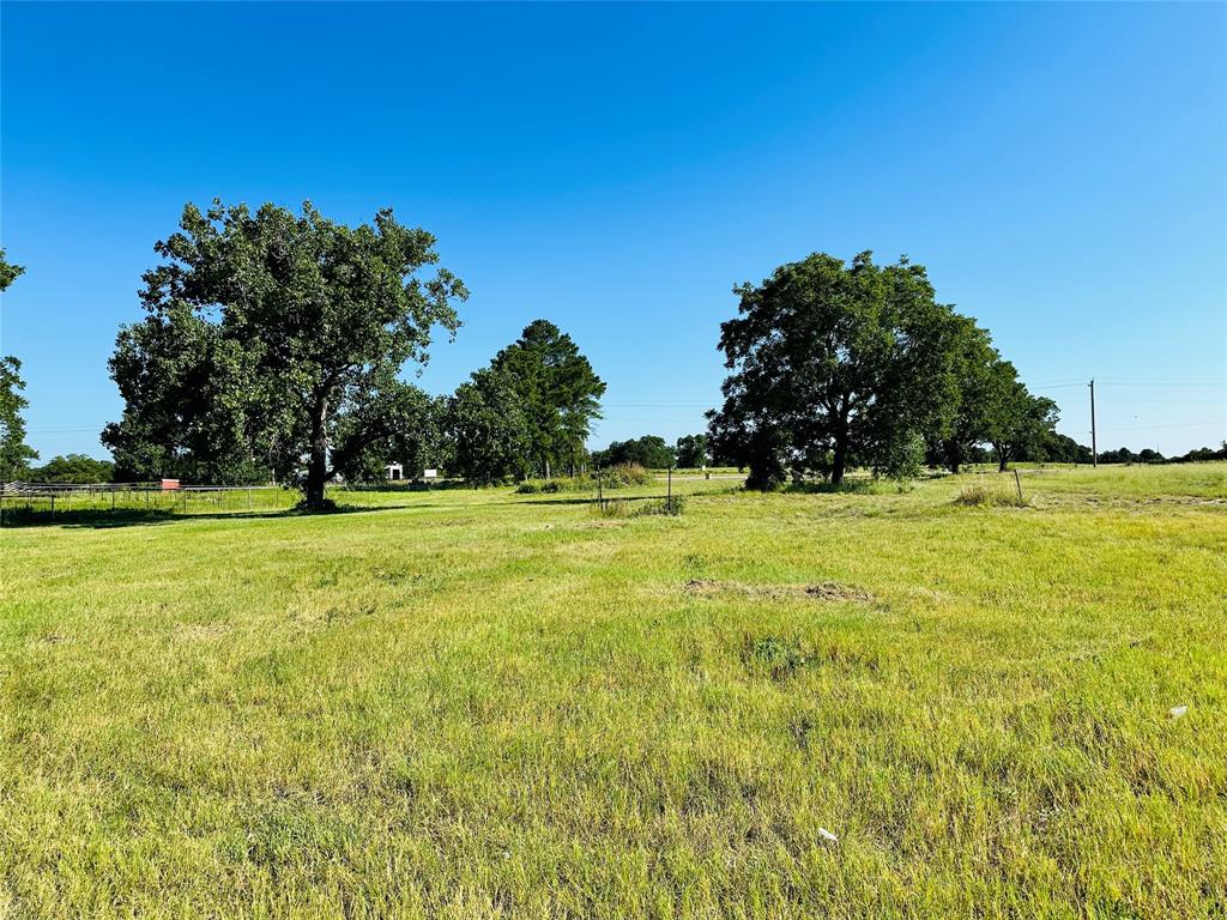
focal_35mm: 24
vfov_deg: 56.8
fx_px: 851
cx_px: 614
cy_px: 460
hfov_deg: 71.6
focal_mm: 6.86
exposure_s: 1/4348
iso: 80
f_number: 1.78
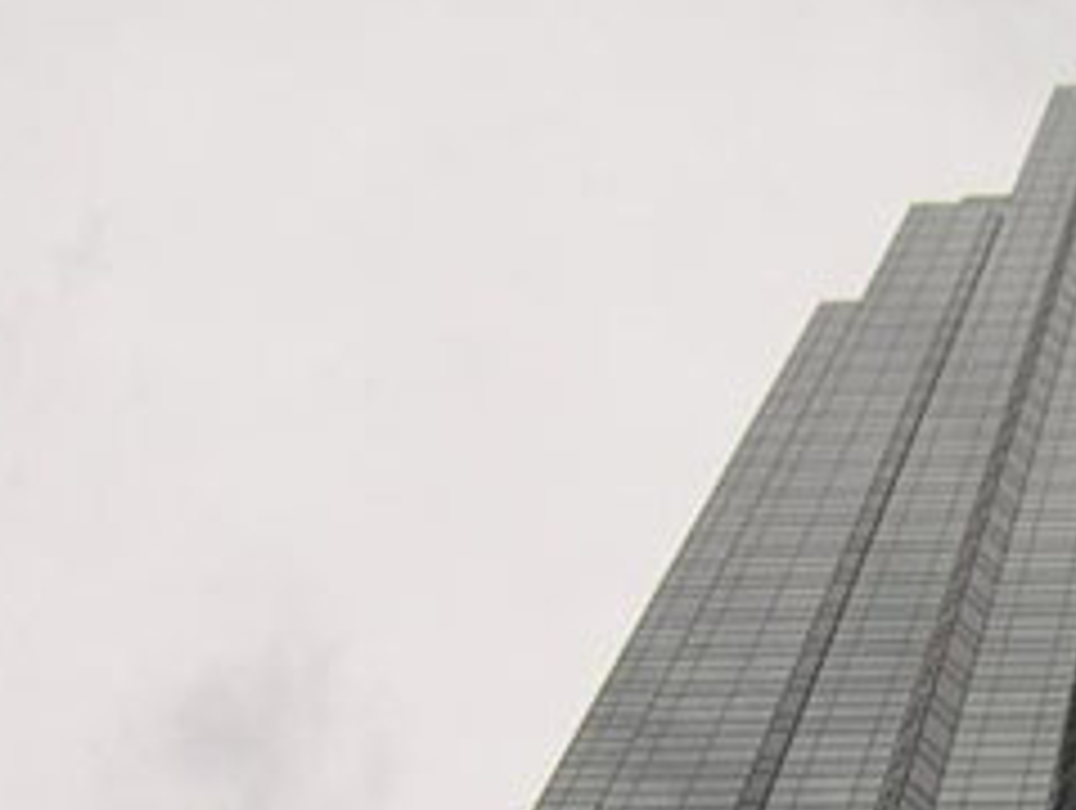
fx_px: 3954
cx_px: 1013
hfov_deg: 15.3
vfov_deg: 11.3
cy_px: 1188
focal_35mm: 127
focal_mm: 8
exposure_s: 1/608
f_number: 2.8
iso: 100
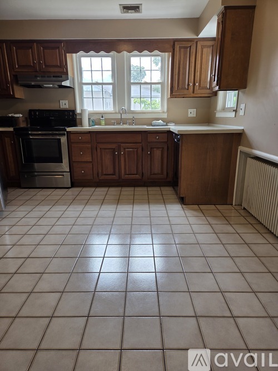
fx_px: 246
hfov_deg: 58.9
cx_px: 139
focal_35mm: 23
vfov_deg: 73.9
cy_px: 186
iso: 40
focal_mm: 5.4
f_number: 1.8
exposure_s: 1/120
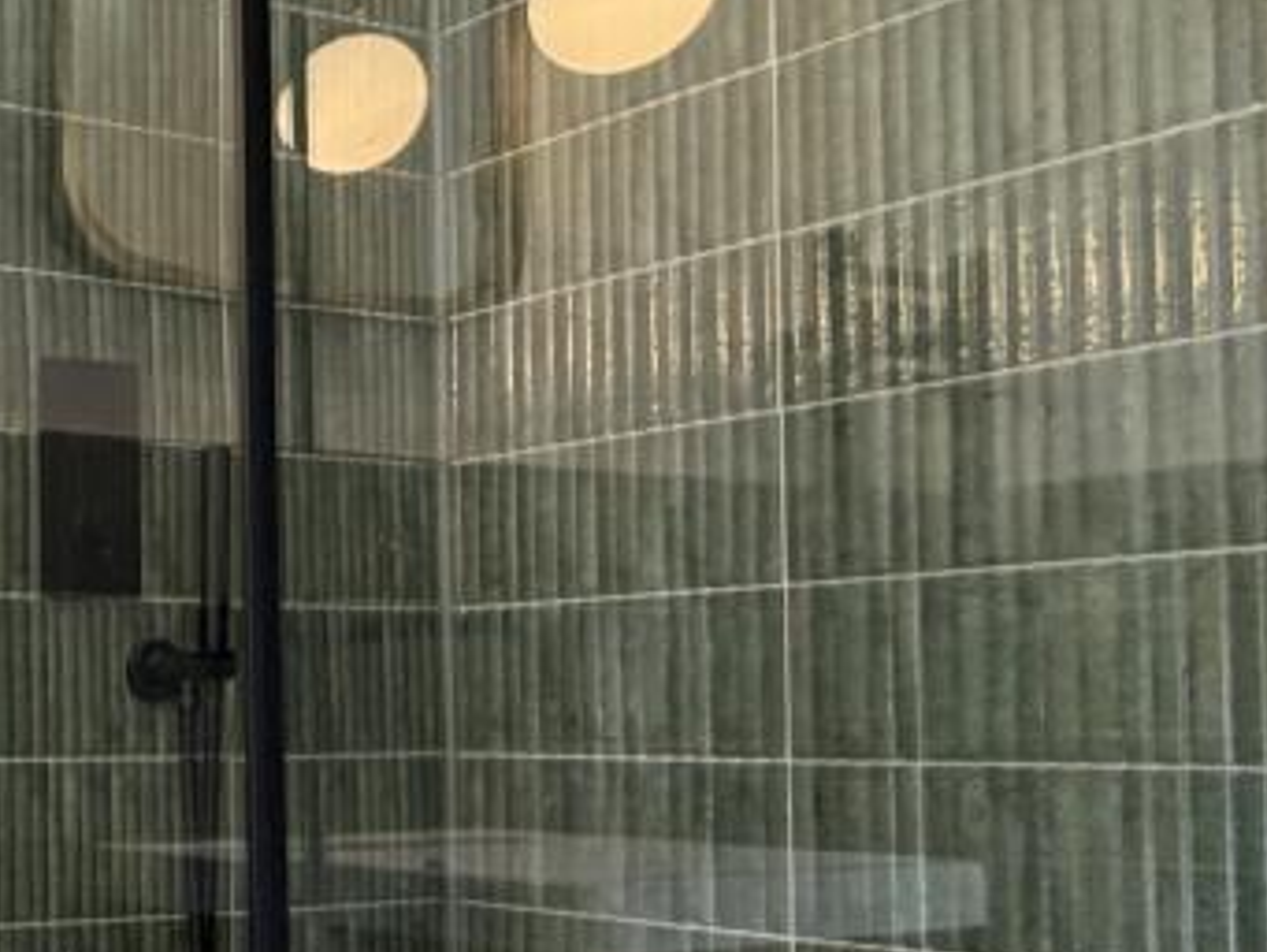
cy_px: 703
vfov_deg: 33.7
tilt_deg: +0.2
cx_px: -542
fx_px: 1538
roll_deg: -0.1
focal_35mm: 42
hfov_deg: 30.2
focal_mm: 2.22
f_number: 2.2
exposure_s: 1/50
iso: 250
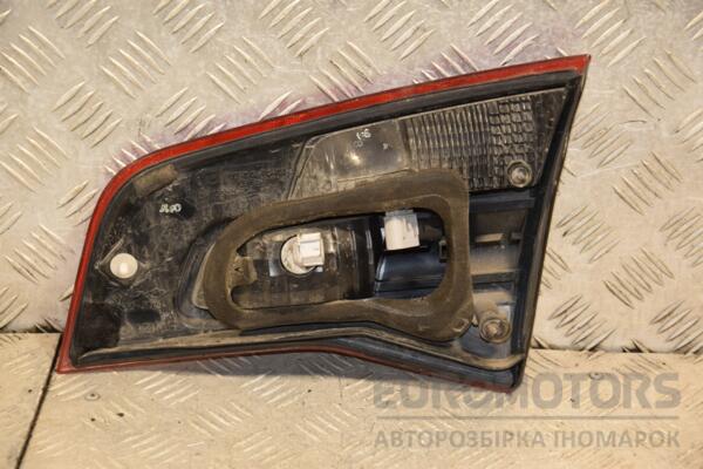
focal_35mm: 105
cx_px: 352
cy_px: 234
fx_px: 2050
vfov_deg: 13.0
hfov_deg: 19.5
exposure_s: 1/100
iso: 800
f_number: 5.3
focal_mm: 70
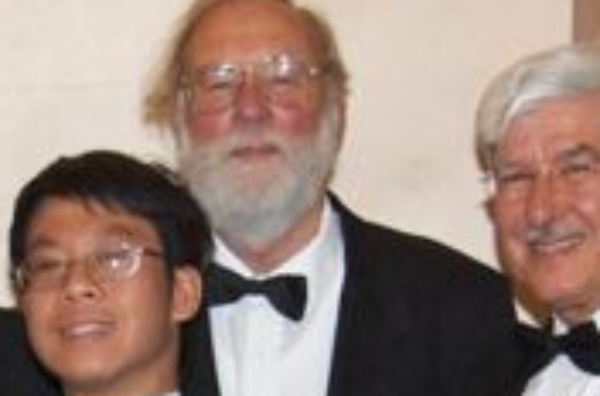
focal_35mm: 191
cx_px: -153
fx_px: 3169
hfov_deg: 10.6
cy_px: 623
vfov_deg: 7.0
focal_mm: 35
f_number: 5.6
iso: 800
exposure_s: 1/60
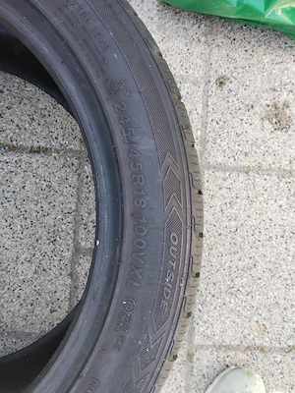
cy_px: 196
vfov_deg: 67.3
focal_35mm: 26
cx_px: 148
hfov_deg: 53.1
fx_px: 295
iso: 118
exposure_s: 1/100
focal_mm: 4.75
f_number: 1.8
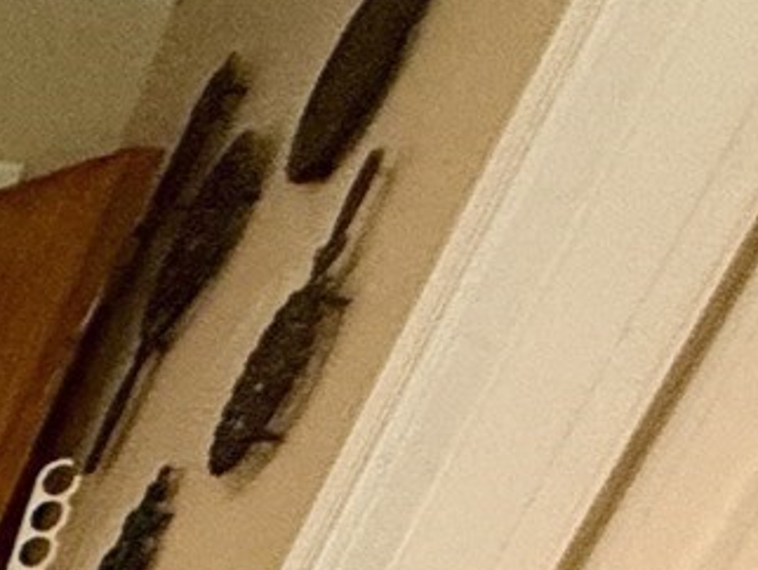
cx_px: -1405
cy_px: 1566
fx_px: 1950
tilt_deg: -28.7
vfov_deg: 11.7
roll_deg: -9.1
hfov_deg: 12.2
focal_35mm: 89
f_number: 2.2
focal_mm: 2.22
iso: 400
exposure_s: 1/60
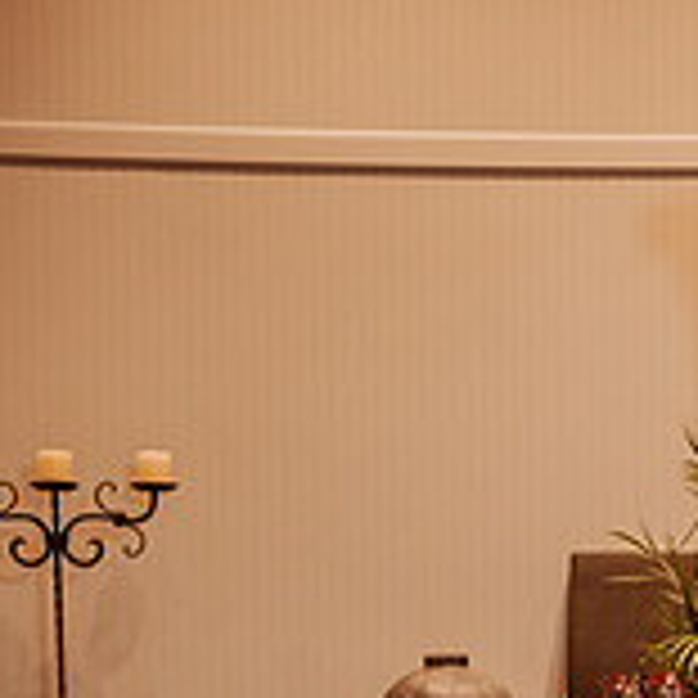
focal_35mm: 111
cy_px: 858
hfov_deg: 15.1
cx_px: 856
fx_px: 2532
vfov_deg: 15.1
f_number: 2.2
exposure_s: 1/400
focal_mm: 35
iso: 1600
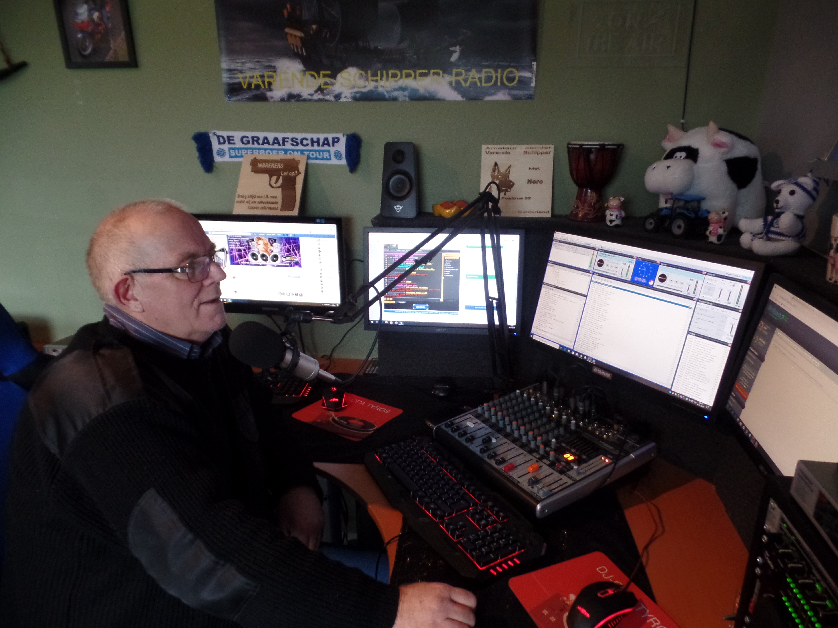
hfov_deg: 73.9
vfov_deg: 58.9
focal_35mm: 23
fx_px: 557
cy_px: 314
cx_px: 419
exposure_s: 1/30
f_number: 2.8
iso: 400
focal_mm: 4.1
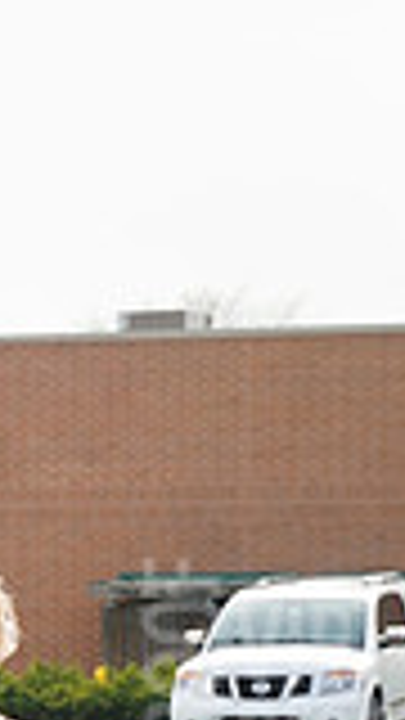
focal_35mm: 172
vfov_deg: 12.1
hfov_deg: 6.9
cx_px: -198
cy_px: 972
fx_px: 3293
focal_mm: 39
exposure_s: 1/250
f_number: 6.3
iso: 250
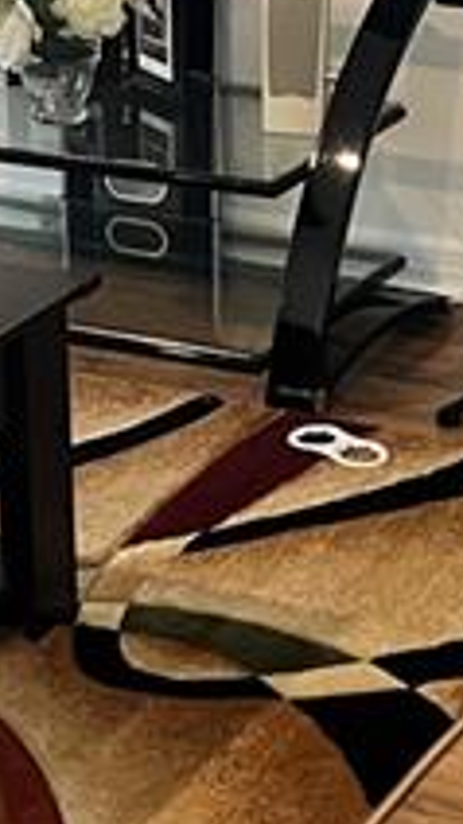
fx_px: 2995
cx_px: 23
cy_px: 66
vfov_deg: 15.5
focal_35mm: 137
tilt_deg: -17.2
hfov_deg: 8.8
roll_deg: +1.5
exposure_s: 1/60
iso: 125
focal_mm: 5.7
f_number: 1.5
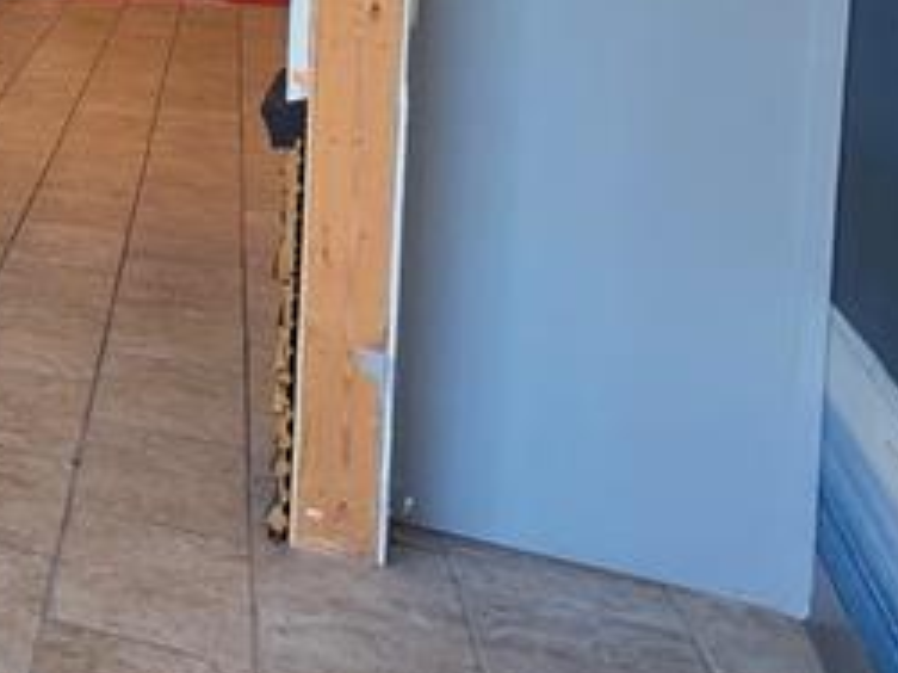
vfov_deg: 25.4
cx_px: -683
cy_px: -75
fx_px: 1374
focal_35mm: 53
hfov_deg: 22.6
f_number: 1.9
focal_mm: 2.2
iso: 125
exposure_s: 1/120
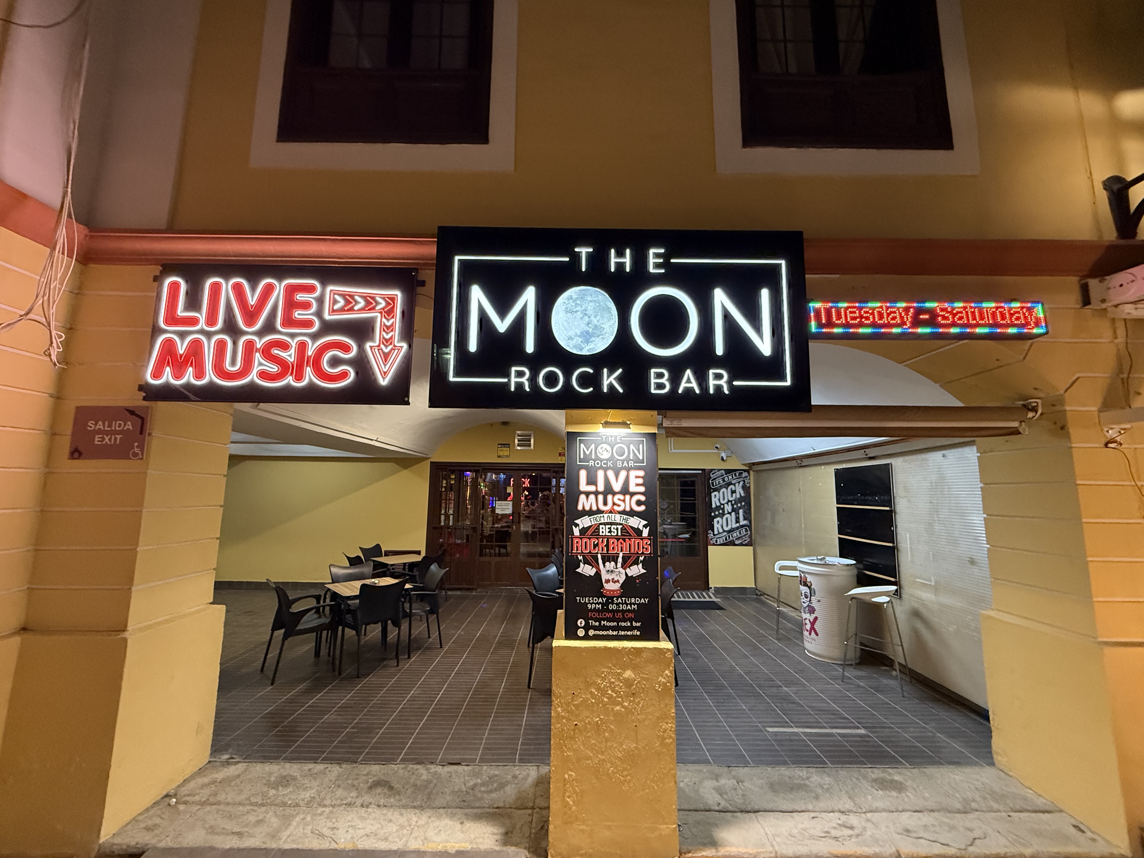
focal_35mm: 14
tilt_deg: +8.2
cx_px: 572
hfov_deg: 102.1
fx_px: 463
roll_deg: -0.4
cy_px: 429
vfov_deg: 85.7
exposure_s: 1/100
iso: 500
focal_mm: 2.22
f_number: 2.2
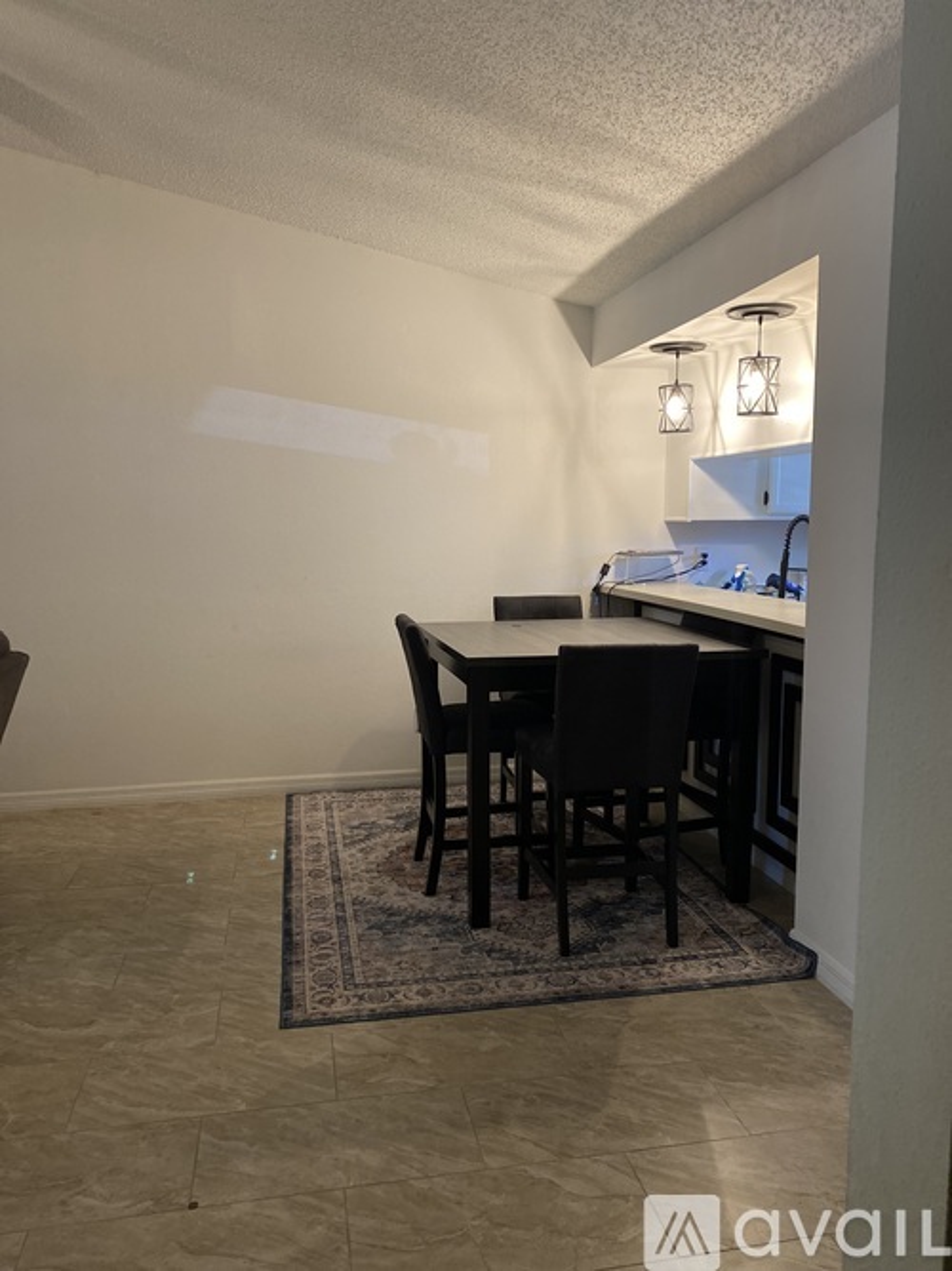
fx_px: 954
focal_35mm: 26
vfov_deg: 67.3
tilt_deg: -6.4
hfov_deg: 53.0
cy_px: 636
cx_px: 476
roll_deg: -0.2
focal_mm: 4.25
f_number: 1.8
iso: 250
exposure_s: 1/60
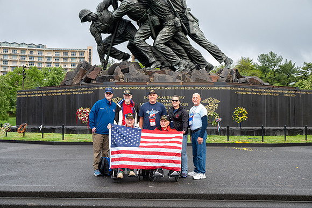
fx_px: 381
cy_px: 104
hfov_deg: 44.5
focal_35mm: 44
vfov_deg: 30.5
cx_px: 156
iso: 250
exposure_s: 1/100
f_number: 6.3
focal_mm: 44
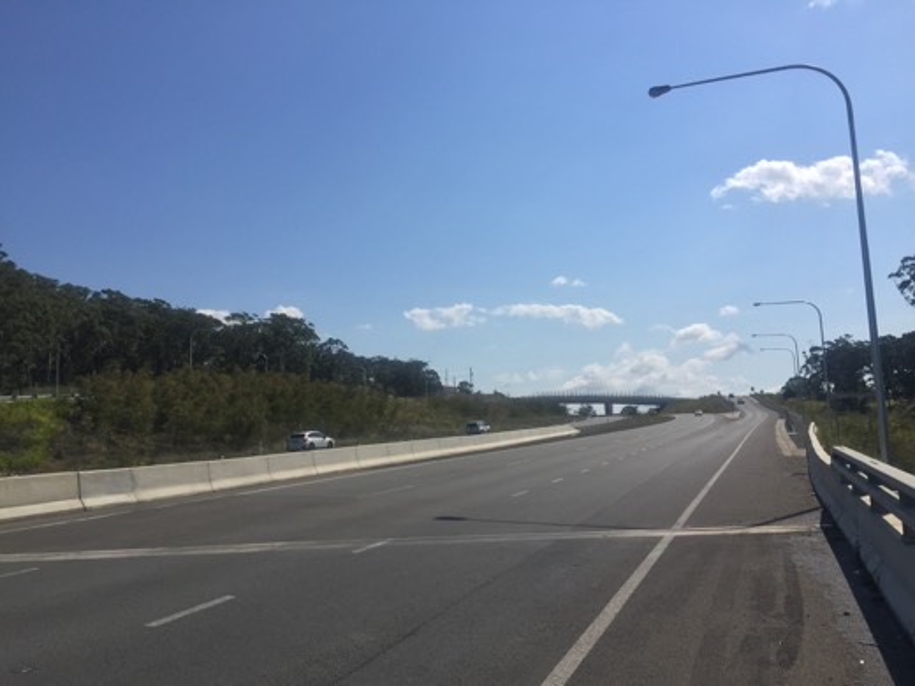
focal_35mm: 29
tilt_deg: +3.4
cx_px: 458
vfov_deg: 48.2
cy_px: 343
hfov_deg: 61.7
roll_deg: -1.8
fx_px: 767
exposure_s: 1/3968
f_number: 2.2
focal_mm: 4.15
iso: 32
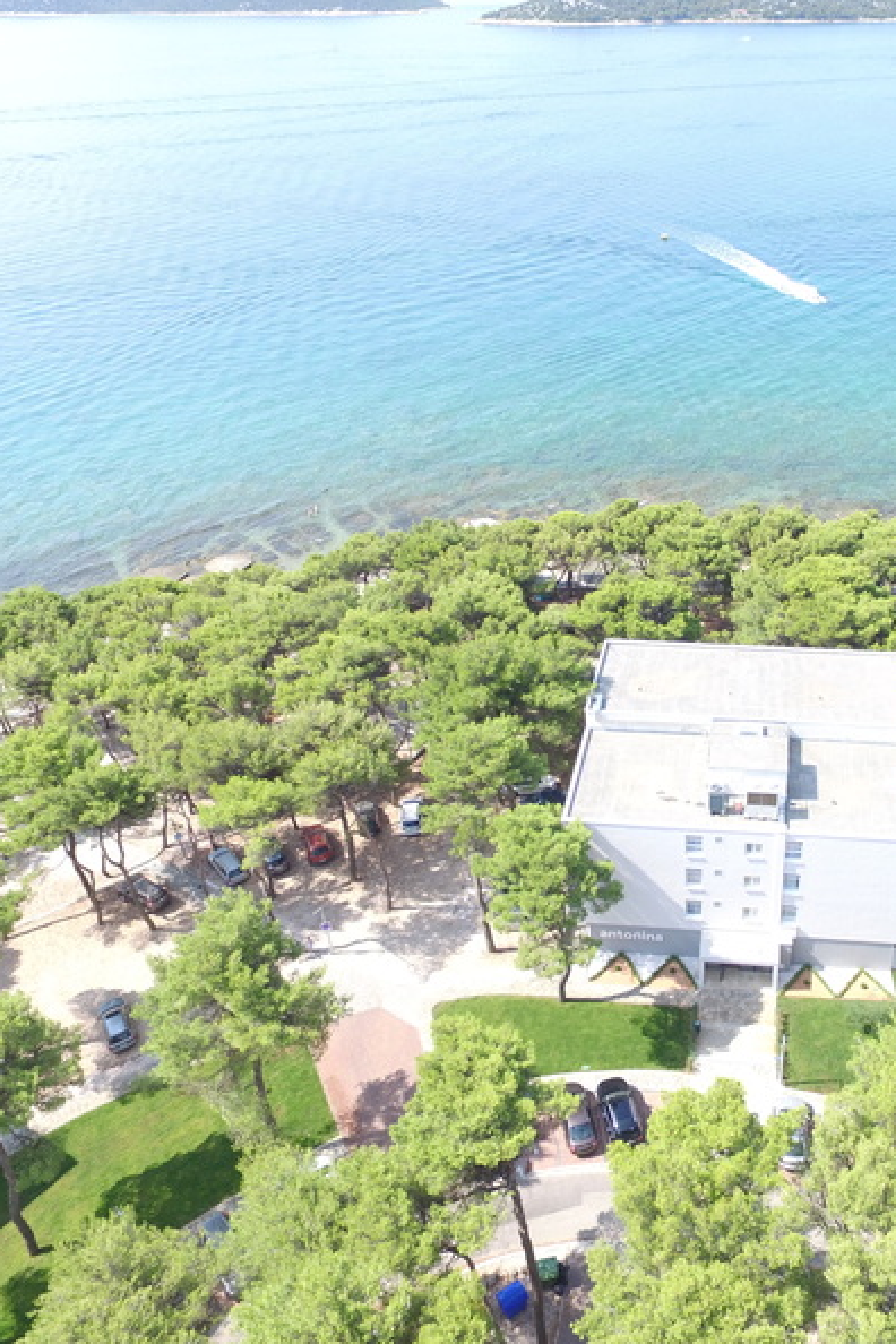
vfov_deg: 65.5
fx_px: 1045
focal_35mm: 28
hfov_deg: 44.8
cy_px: 667
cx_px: 674
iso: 100
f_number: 2.8
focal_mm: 3.61
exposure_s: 1/293
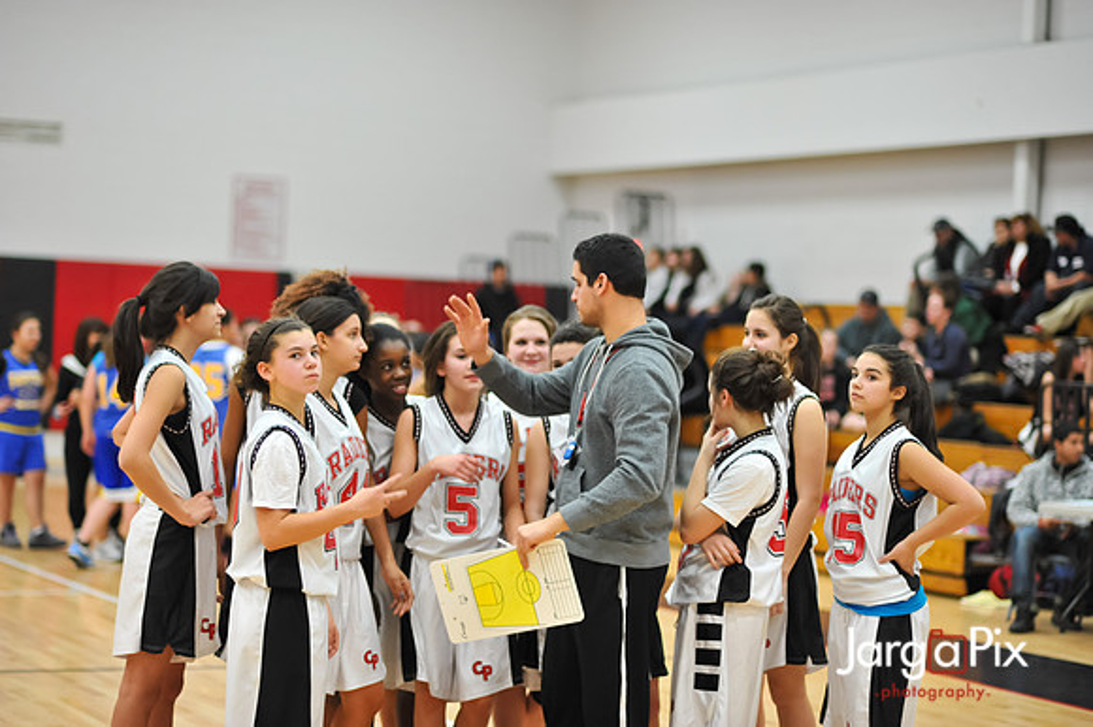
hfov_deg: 23.9
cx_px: 546
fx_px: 2579
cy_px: 364
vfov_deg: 16.1
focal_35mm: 85
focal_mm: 85
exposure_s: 1/500
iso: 1800
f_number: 2
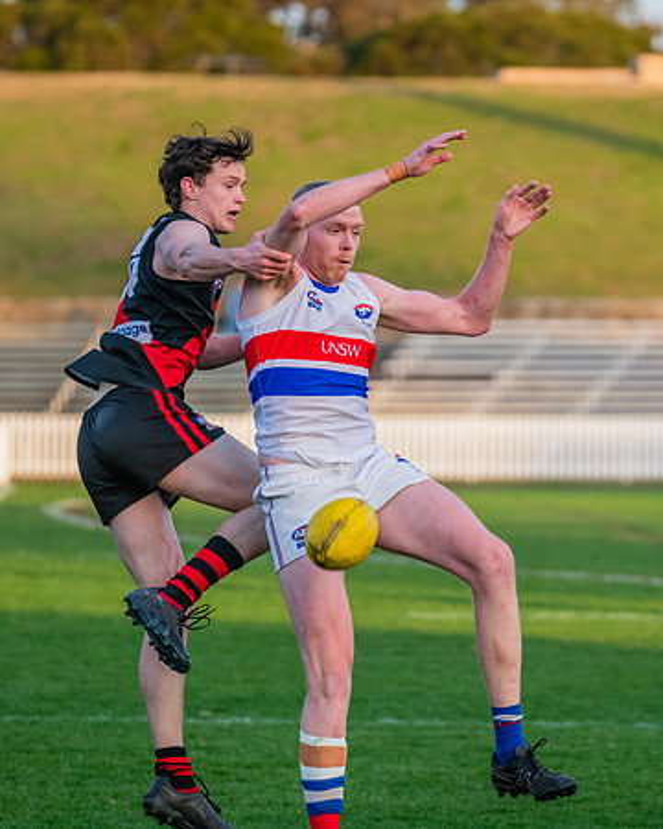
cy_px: 370
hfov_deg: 4.6
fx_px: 8338
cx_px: 435
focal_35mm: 340
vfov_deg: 5.7
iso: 800
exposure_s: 1/1250
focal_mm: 210
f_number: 4.5
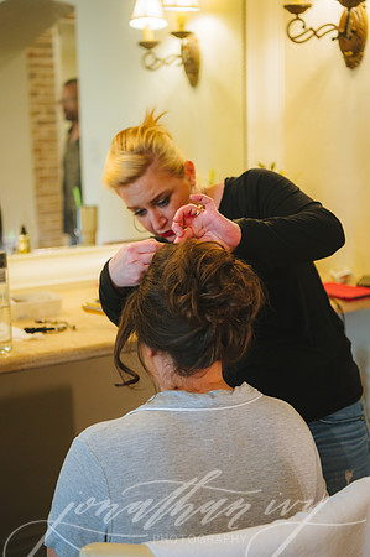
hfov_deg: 26.9
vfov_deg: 39.6
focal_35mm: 50
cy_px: 278
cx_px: 185
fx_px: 773
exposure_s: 1/125
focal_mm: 50
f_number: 2.8
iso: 1600
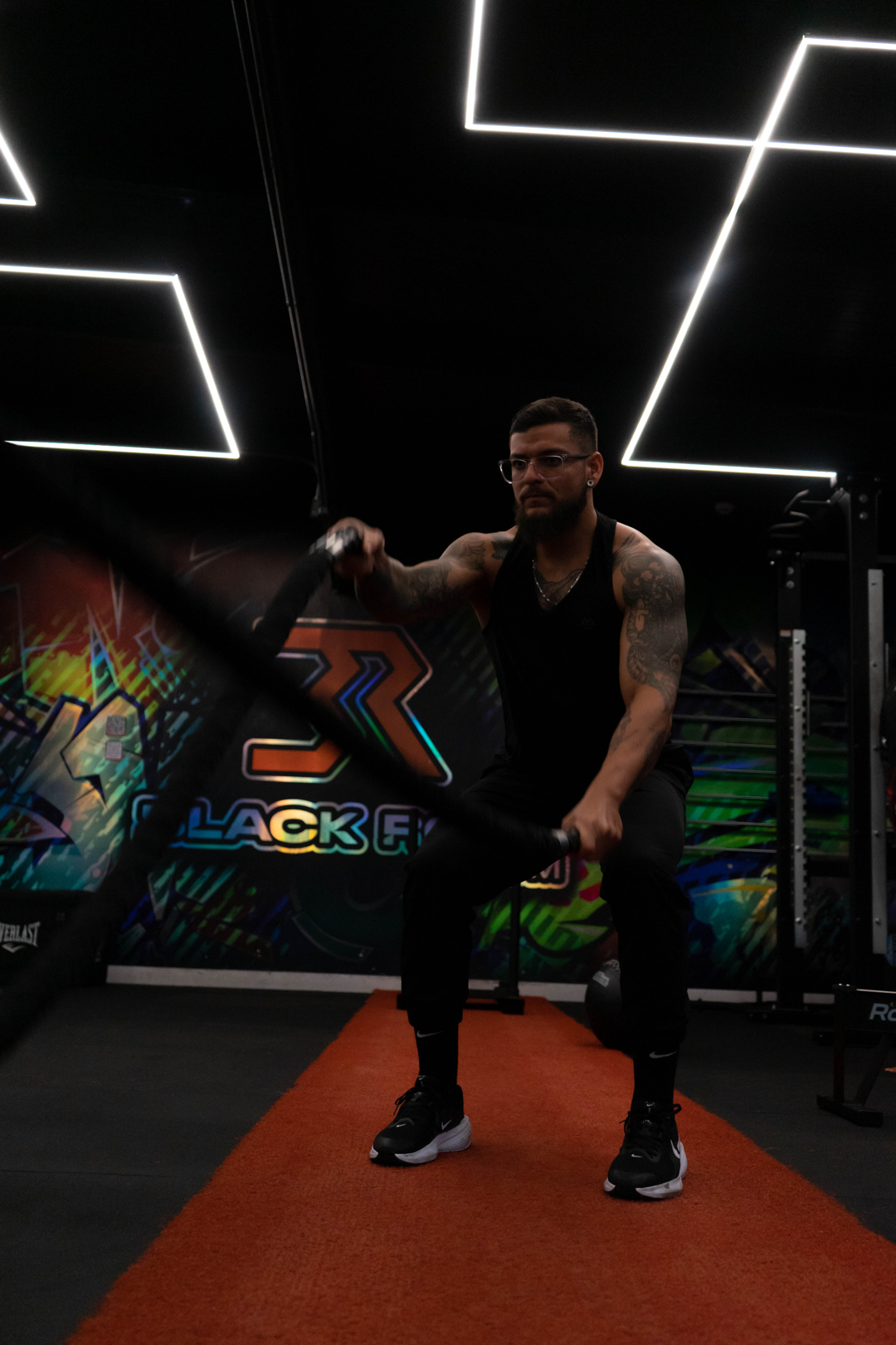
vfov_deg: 57.2
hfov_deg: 40.0
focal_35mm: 33
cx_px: 448
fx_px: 1232
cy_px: 672
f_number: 4
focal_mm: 33
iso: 2000
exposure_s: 1/200
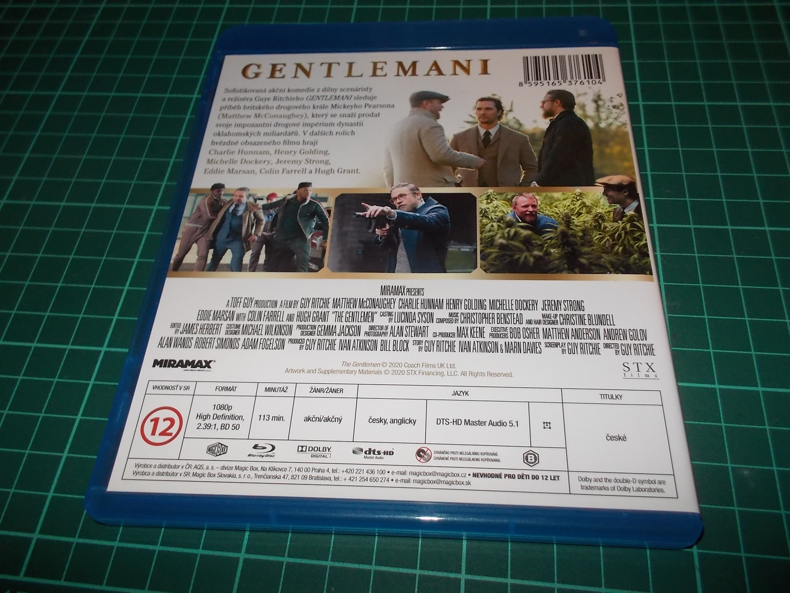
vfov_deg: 48.2
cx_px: 395
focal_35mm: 29
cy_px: 296
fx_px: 662
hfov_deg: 61.7
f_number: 3.3
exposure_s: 1/30
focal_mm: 4.1
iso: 200
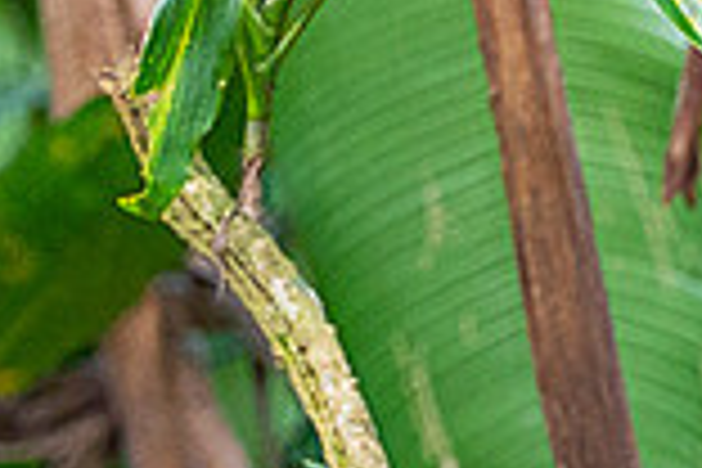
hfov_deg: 1.3
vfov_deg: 0.9
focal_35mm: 1598
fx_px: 31159
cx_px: 1363
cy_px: 526
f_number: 4
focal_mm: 300
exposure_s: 1/500
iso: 2500
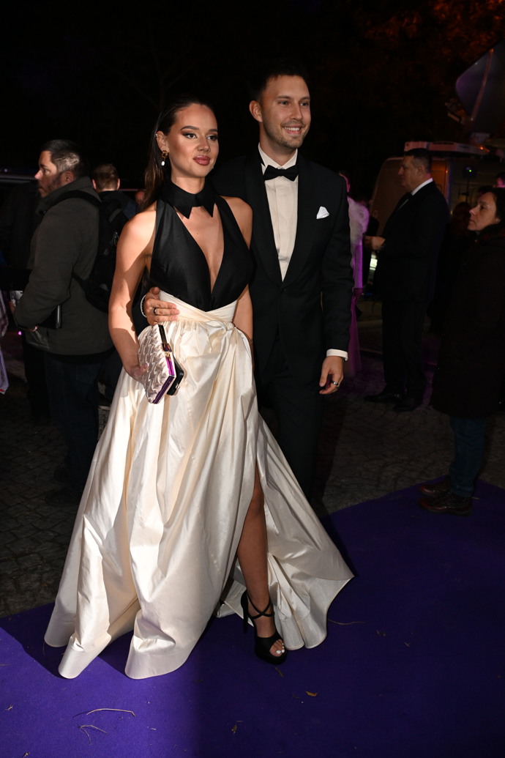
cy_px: 379
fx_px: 642
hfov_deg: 43.0
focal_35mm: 30
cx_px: 252
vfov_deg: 61.1
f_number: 5.6
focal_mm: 30.5
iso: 3200
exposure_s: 1/125
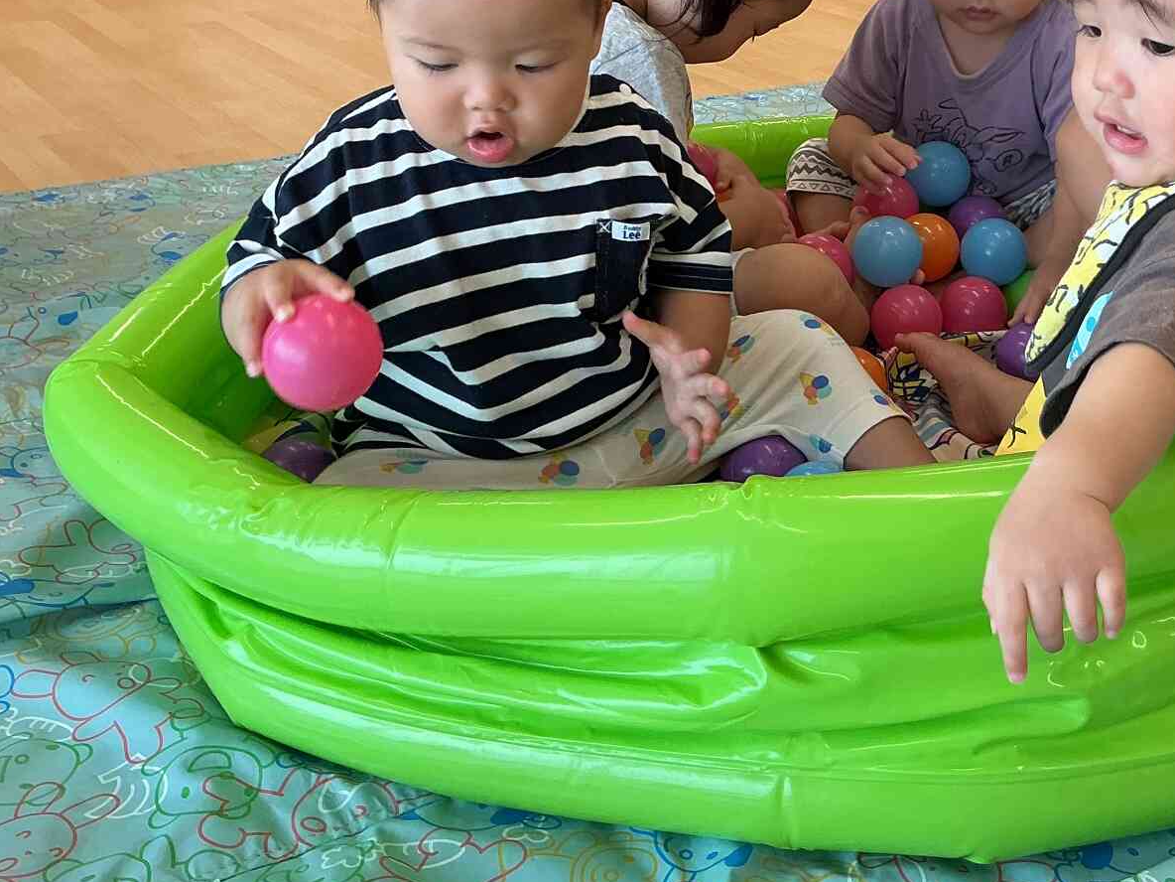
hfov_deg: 38.2
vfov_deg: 29.3
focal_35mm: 49
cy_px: 241
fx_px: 1663
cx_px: 832
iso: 32
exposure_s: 1/120
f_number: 1.8
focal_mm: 3
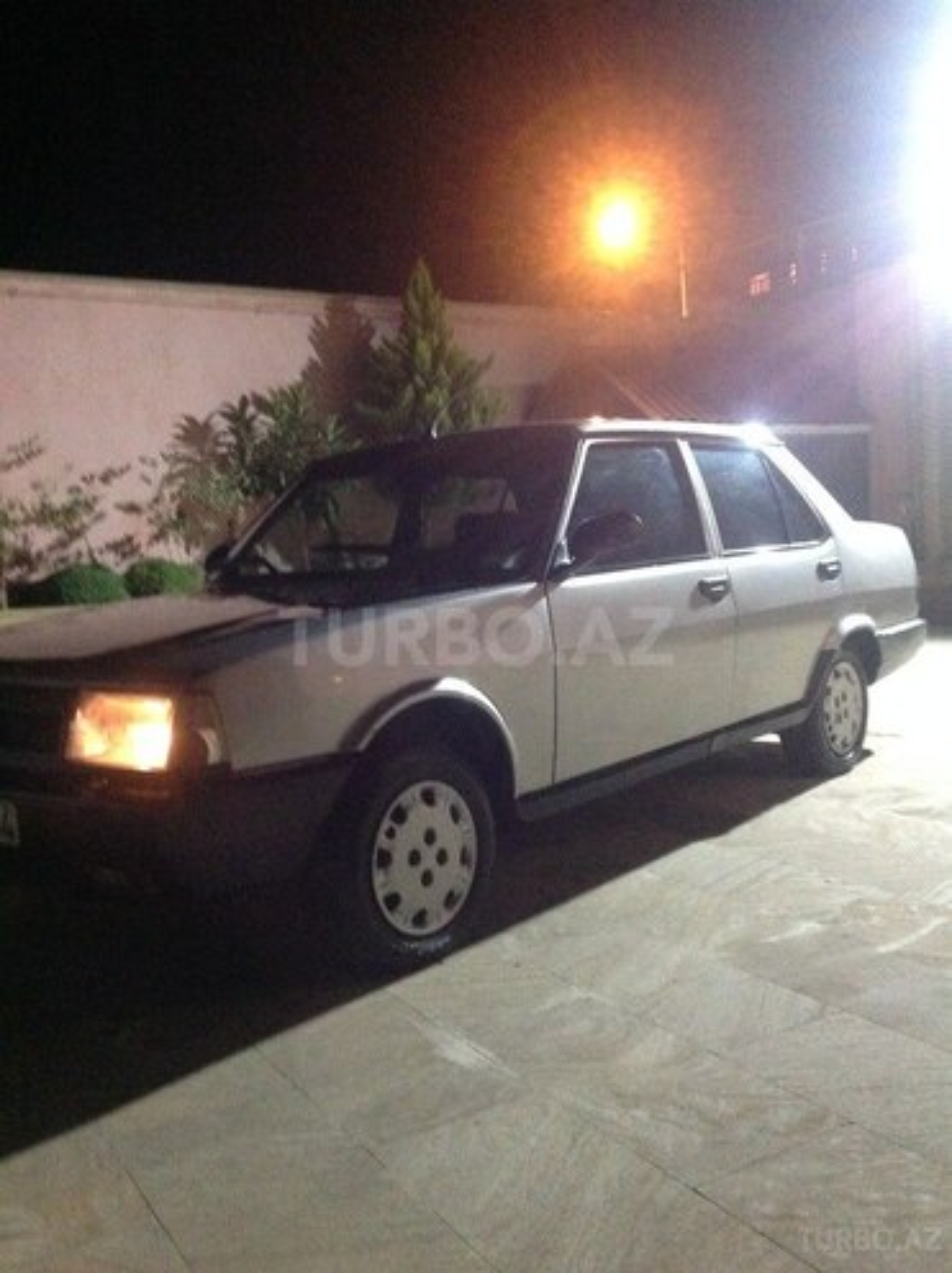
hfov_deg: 40.6
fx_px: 1286
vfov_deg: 52.7
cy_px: 636
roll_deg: +4.2
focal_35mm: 35
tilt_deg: +1.4
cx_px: 476
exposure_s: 1/17
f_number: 2.4
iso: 800
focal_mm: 4.28
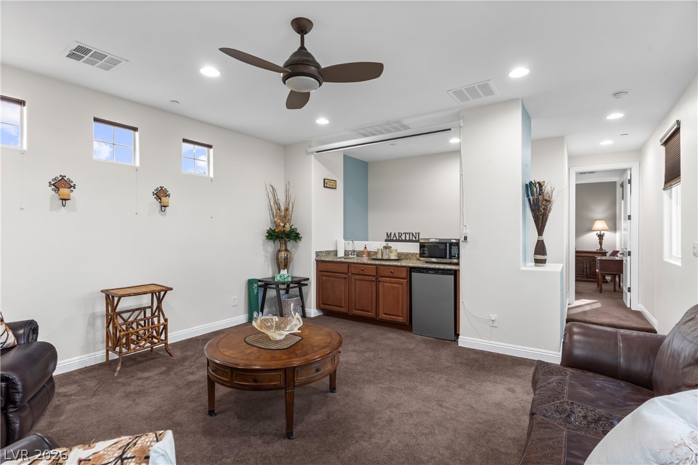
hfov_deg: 93.3
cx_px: 349
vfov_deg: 70.4
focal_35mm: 17
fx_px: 330
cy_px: 232
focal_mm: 17
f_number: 8
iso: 400
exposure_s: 1/80
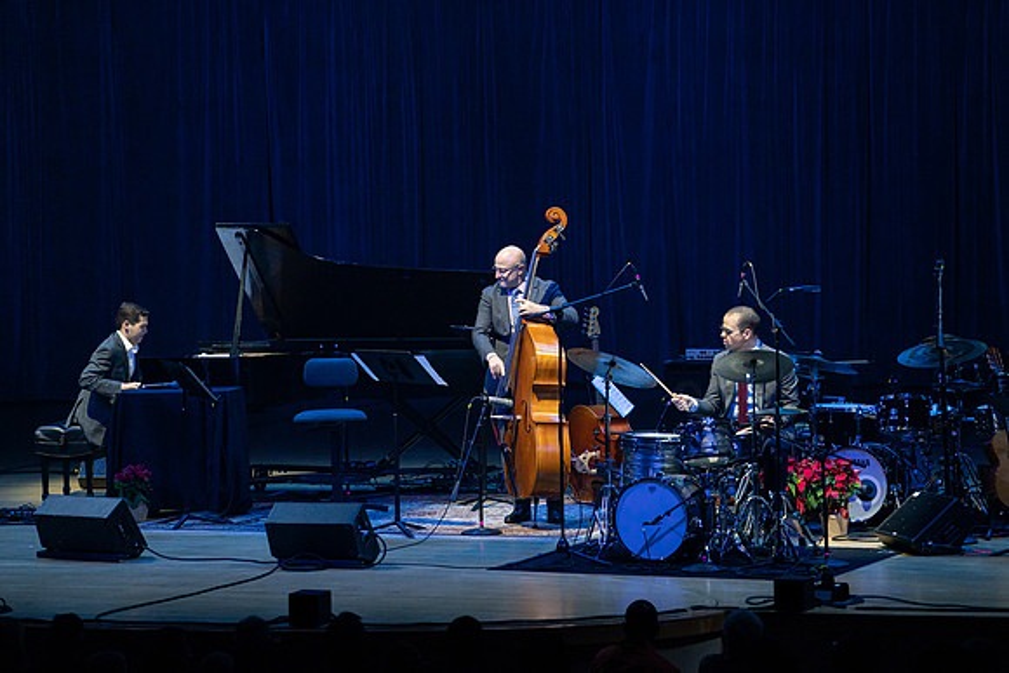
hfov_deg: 13.0
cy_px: 336
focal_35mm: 158
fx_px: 4429
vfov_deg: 8.7
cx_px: 504
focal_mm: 158
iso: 2500
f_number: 7.1
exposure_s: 1/250
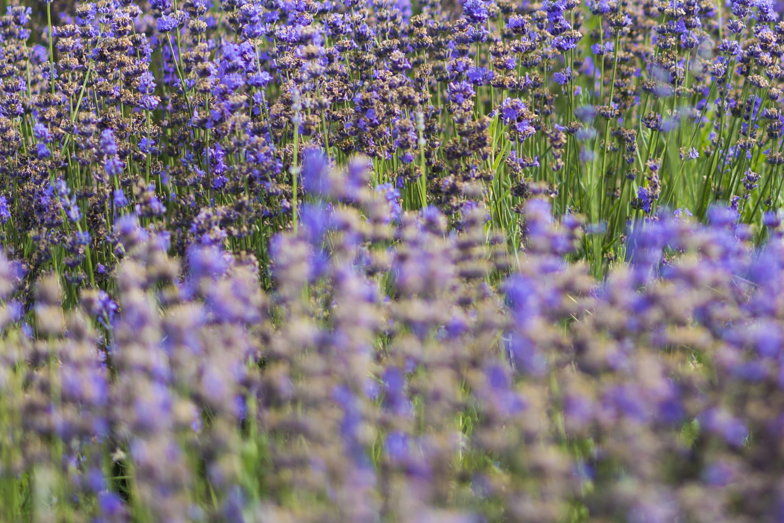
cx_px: 793
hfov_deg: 10.6
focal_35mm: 192
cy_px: 139
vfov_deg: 7.2
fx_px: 4183
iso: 64
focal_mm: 85
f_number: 1.8
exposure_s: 1/1250
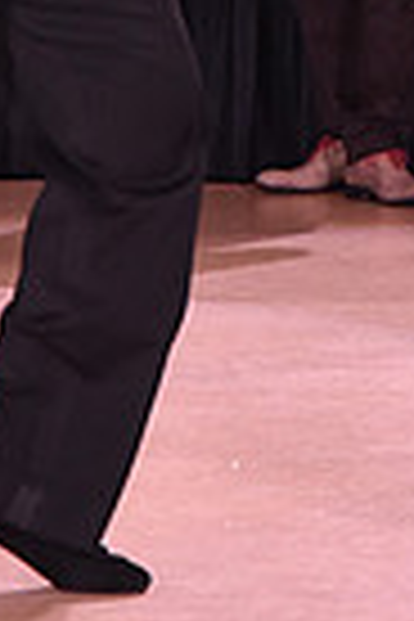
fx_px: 6899
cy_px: -225
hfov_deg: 3.4
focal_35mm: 400
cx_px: 376
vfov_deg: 5.1
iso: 2500
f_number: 6.3
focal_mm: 95
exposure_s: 1/250
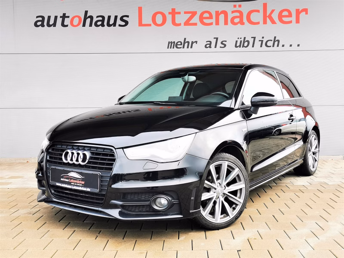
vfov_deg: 36.8
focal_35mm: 39
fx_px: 388
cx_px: 172
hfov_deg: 47.9
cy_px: 129
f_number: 1.8
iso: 50
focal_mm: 5.58
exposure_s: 1/105
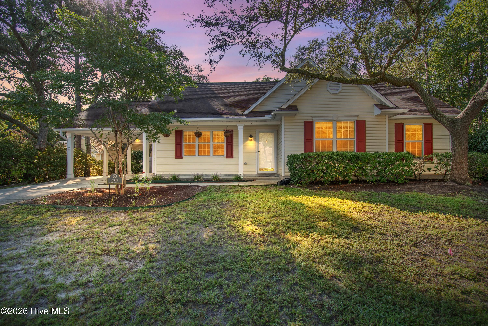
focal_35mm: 17
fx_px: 230
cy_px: 163
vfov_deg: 70.4
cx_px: 244
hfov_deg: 93.3
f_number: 6.3
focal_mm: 11.5
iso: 100
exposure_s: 1/160
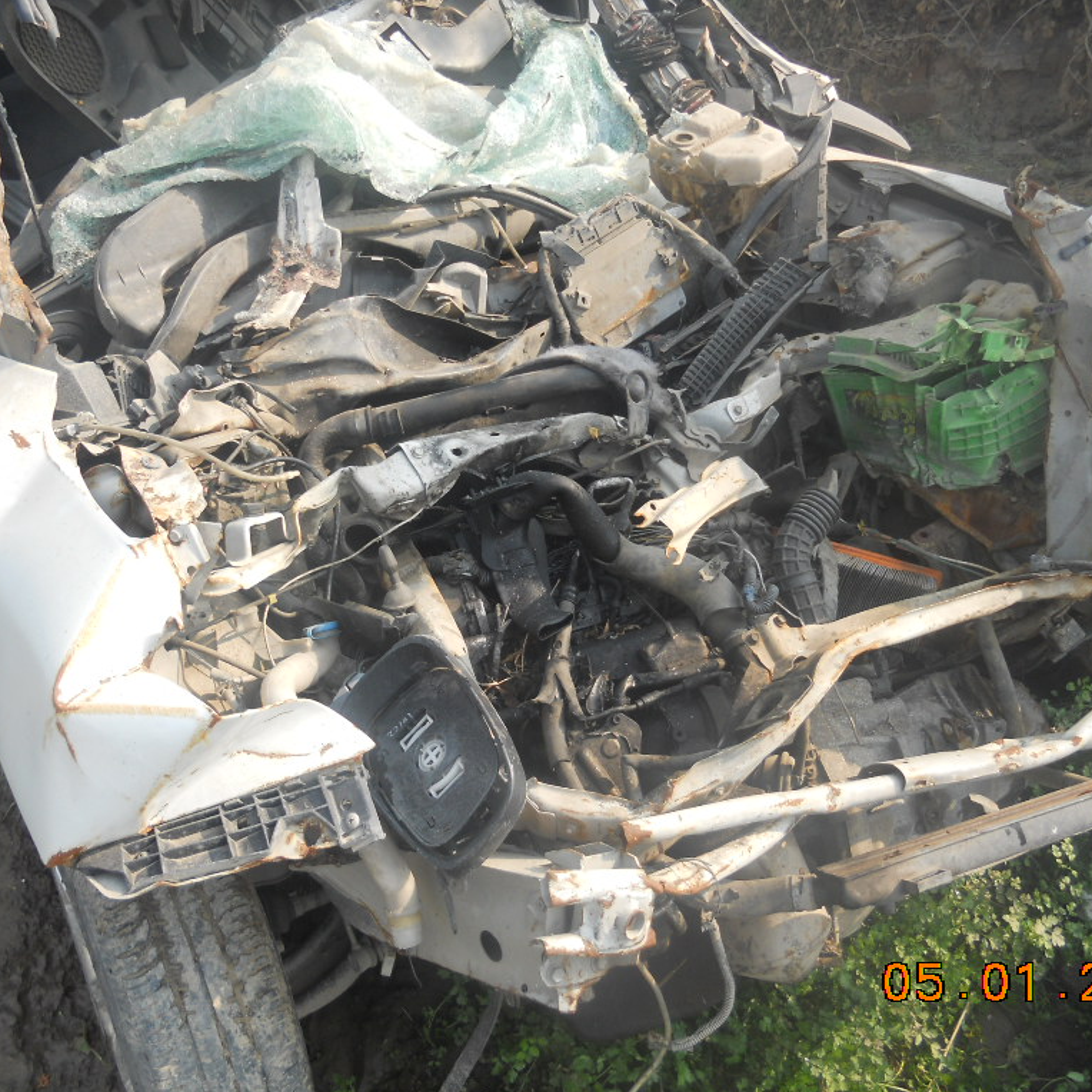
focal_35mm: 32
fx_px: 1142
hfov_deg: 51.1
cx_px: 536
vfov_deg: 51.1
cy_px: 547
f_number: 3.2
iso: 80
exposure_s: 1/250
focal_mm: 4.9
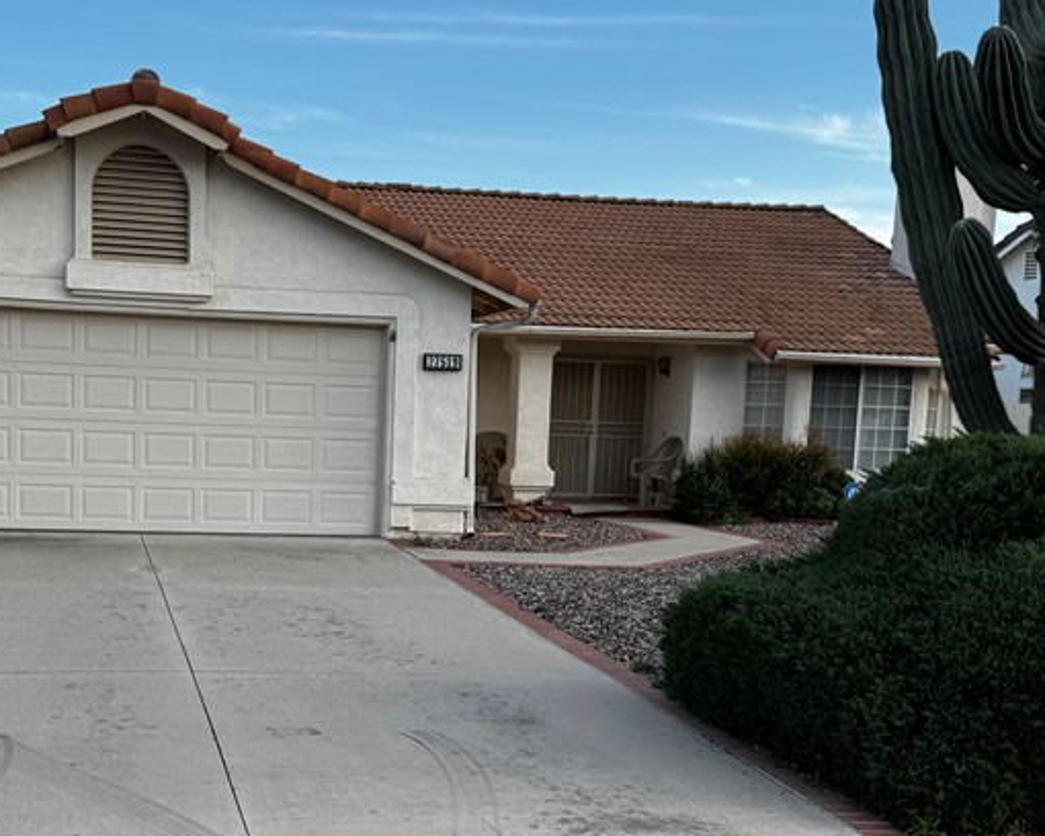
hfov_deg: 39.1
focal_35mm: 47
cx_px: 348
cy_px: 572
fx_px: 1454
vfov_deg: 31.8
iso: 80
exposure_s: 1/1010
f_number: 1.78
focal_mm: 6.76
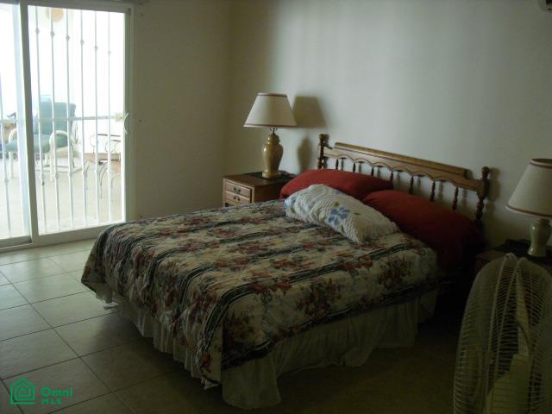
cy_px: 207
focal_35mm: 36
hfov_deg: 51.4
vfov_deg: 39.7
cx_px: 276
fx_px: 574
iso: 400
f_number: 3.1
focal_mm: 6.3
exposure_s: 1/100
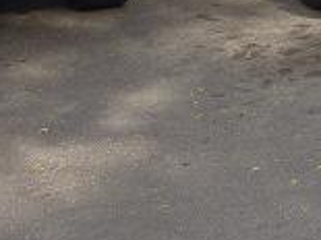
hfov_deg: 12.1
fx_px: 1195
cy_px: -219
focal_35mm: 129
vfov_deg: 10.6
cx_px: 787
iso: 80
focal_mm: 4.5
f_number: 3.3
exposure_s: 1/320
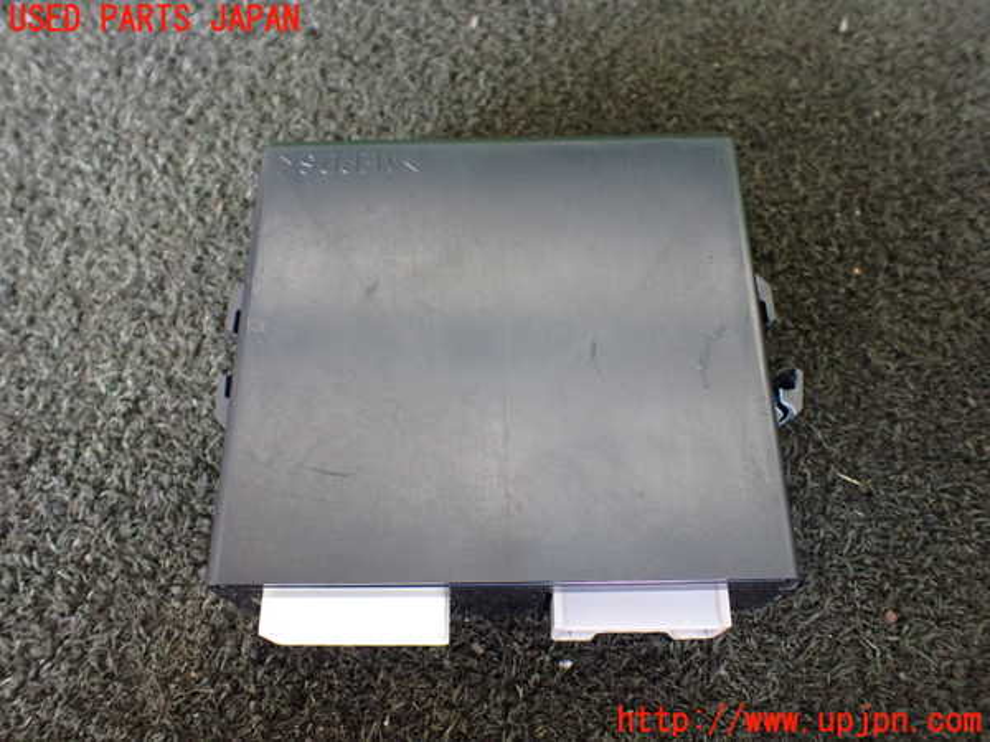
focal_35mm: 30
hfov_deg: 60.0
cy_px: 371
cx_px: 495
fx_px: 858
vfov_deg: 46.8
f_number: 2.3
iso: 800
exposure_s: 1/125
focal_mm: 5.4
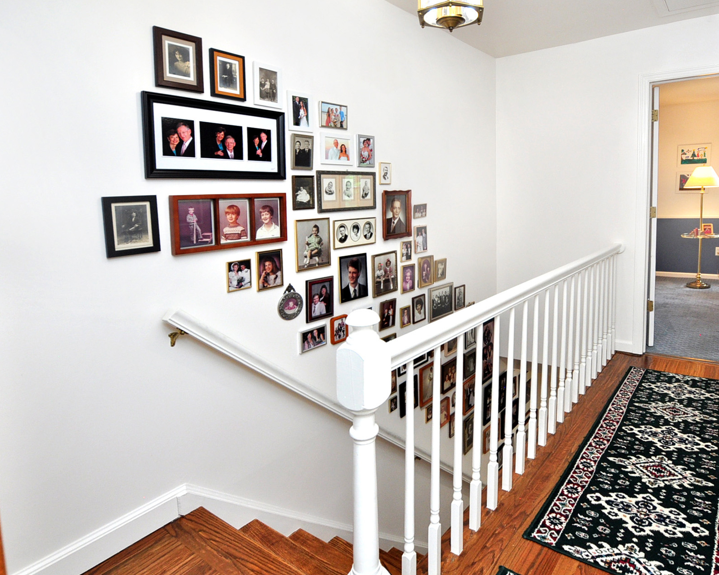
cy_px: 291
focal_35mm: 19
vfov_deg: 70.9
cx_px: 449
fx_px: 404
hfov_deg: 81.7
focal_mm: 10
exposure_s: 1/40
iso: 500
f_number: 5
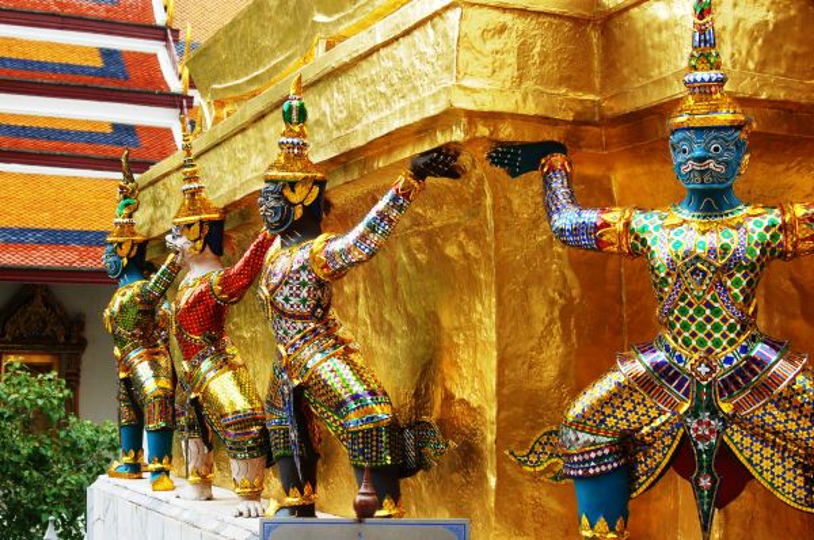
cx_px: 407
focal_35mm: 57
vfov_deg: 23.7
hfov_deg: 35.1
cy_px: 270
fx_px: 1287
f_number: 5.6
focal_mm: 38
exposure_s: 1/125
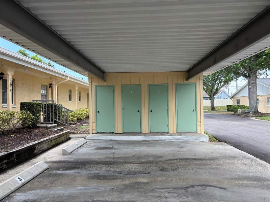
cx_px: 135
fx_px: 203
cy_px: 101
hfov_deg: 67.3
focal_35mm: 26
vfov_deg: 53.1
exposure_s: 1/739
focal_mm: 5.96
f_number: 1.6
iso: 64
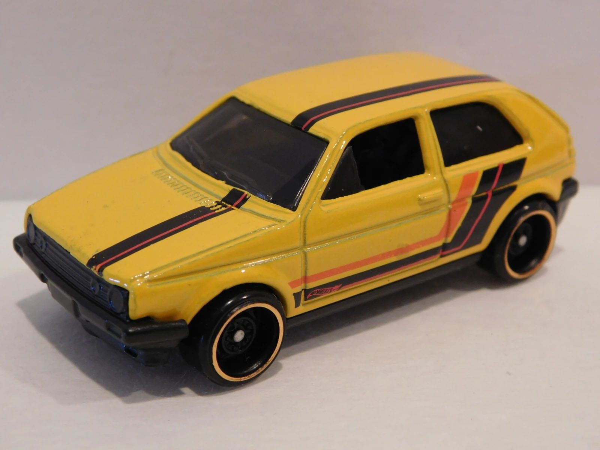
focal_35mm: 66
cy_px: 225
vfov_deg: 22.3
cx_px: 300
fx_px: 1144
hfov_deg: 29.4
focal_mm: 11.7
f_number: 4.2
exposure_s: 1/20
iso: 400
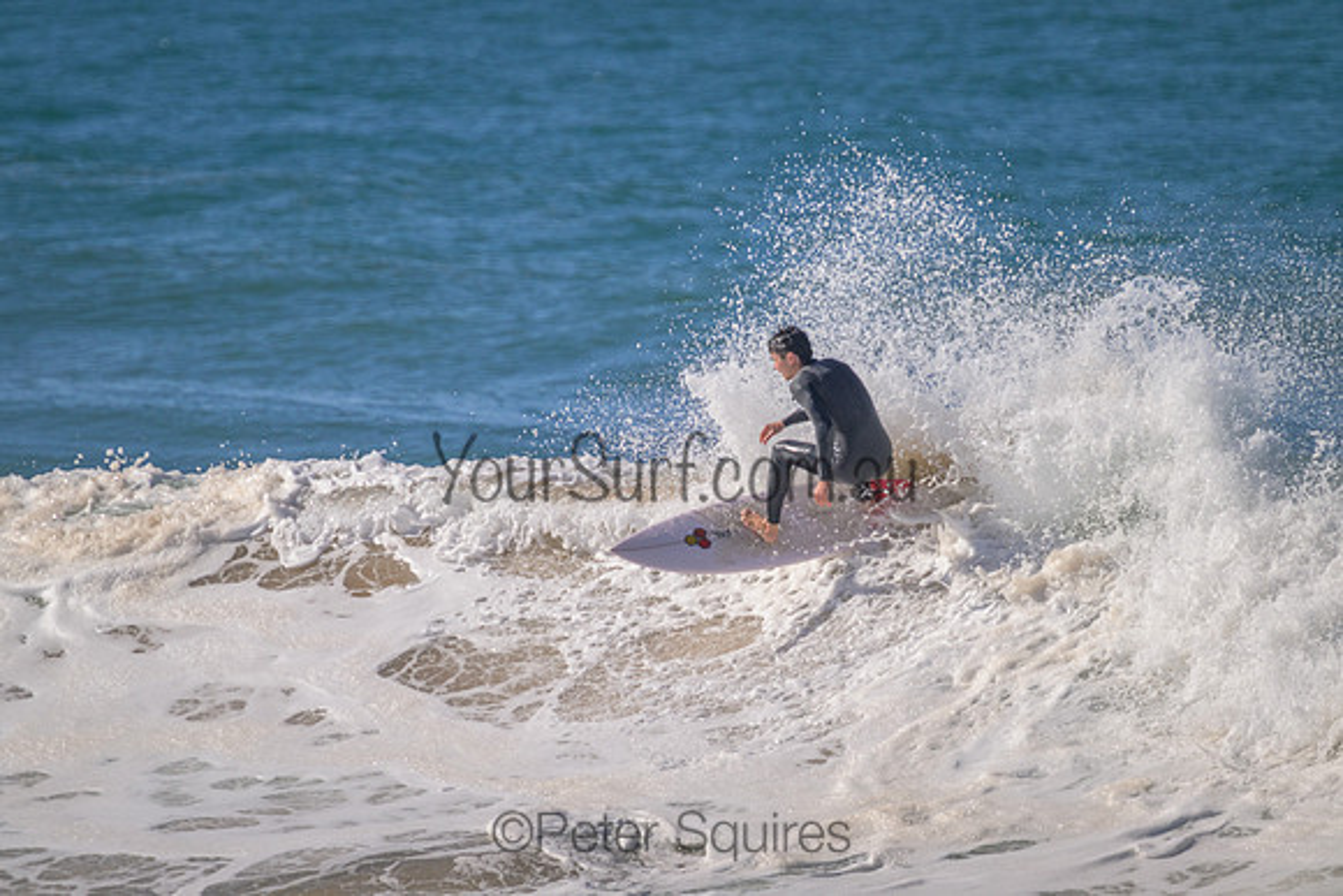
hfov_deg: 2.6
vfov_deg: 1.7
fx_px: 29850
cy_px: 448
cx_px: 672
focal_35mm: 800
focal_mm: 800
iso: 720
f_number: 11
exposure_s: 1/2000
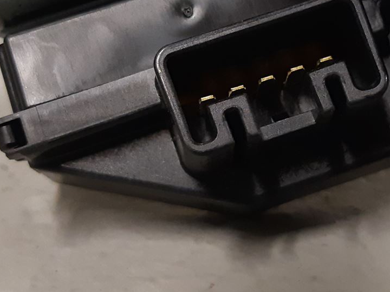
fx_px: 834
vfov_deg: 19.8
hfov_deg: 26.2
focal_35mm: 74
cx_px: 243
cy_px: 98
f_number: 1.7
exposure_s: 1/50
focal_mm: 3.93
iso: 250
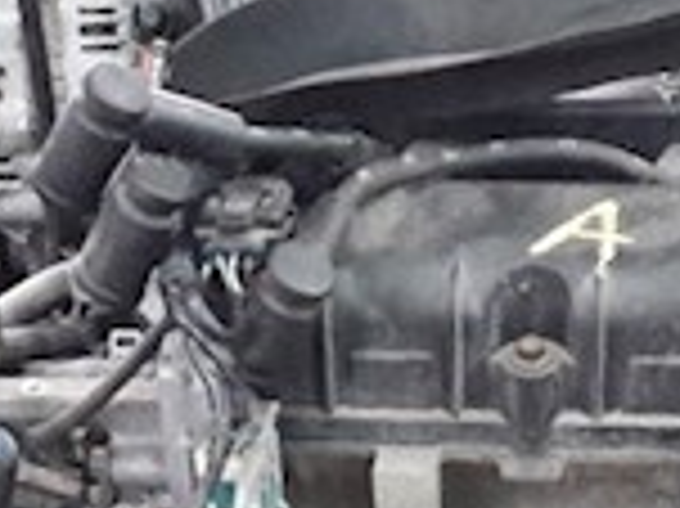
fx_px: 2336
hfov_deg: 16.5
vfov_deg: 11.9
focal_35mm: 119
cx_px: 441
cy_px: 746
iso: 400
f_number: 1.9
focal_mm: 3.7
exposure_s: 1/17
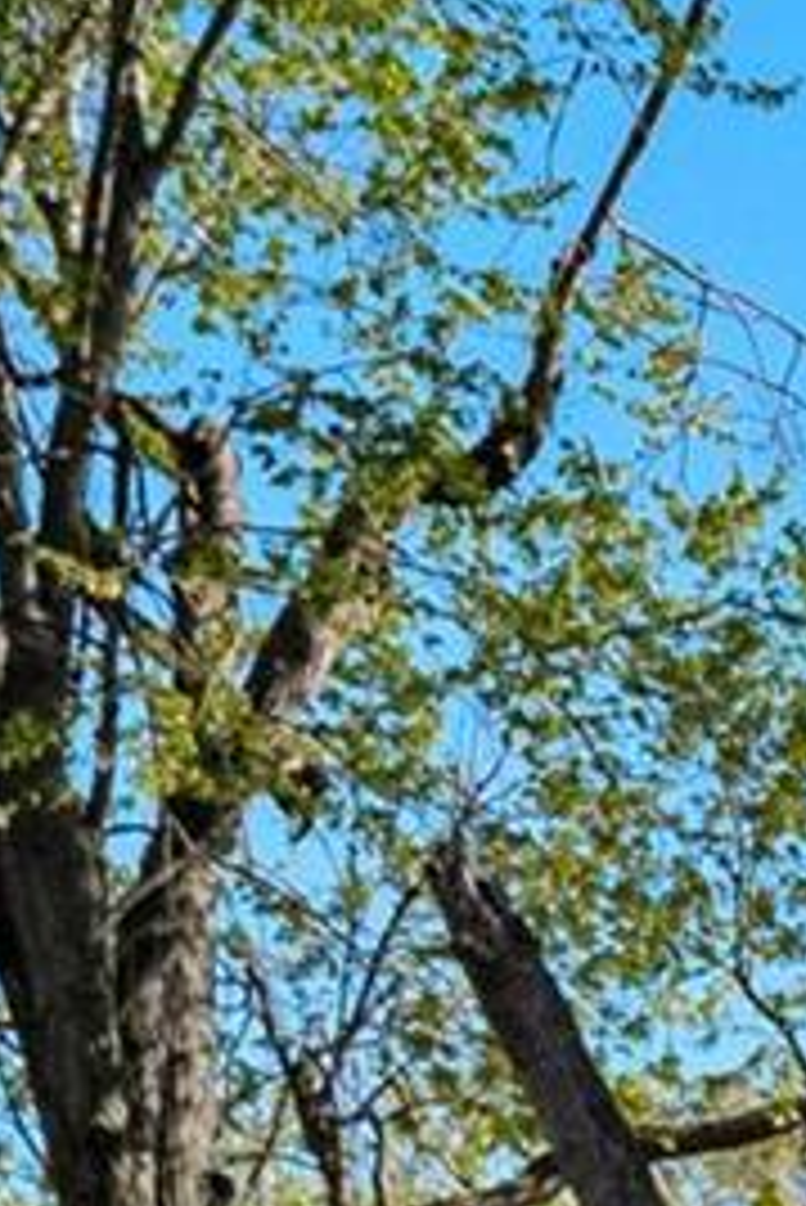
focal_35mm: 167
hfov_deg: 6.7
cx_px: 3080
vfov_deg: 11.5
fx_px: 5601
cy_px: 2061
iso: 400
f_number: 8
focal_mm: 14
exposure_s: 1/400
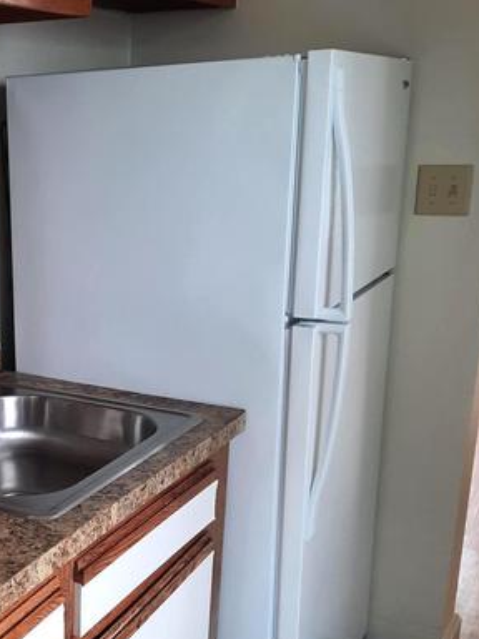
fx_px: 923
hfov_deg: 27.6
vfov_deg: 38.0
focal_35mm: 50
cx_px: 10
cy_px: 398
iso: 64
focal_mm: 4.6
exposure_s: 1/60
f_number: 2
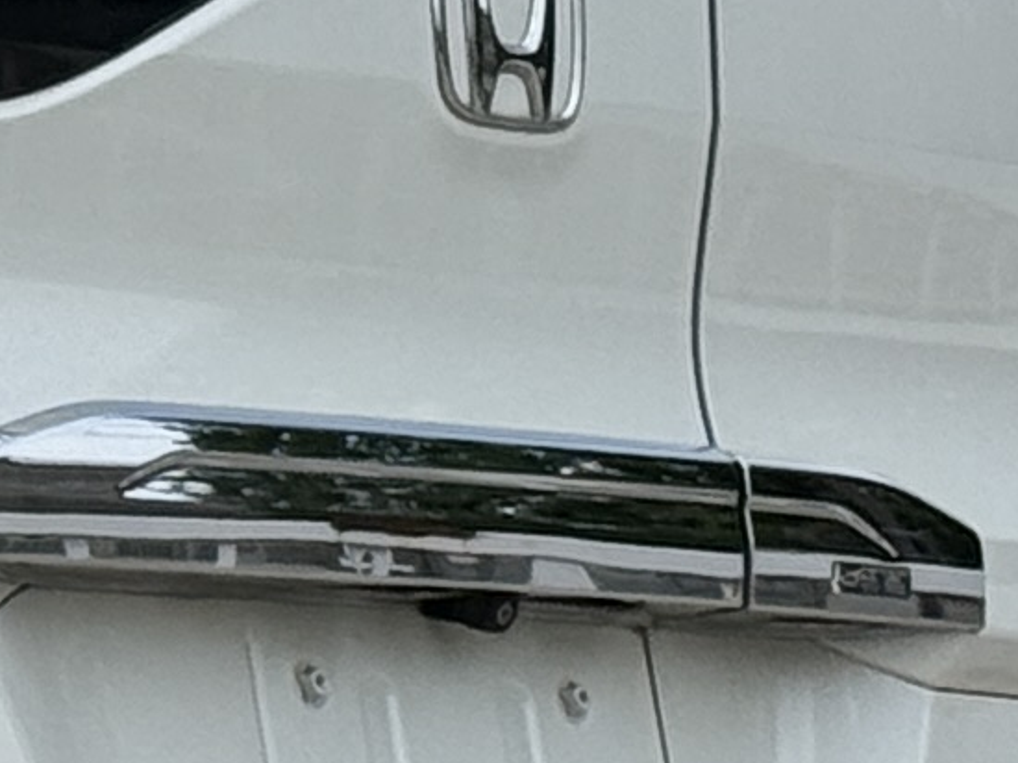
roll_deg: +0.9
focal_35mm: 352
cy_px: 376
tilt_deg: +3.3
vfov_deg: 4.2
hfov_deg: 5.4
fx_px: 10347
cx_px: -1806
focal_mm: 6.76
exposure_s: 1/6536
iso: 64
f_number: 1.78
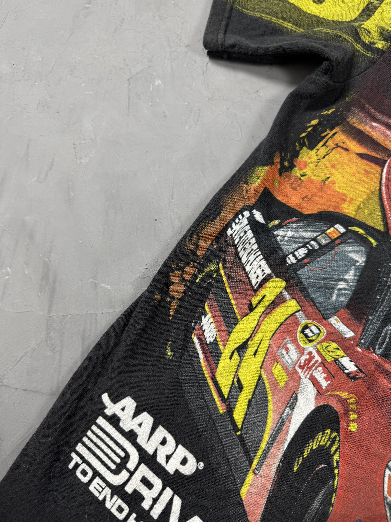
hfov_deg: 56.8
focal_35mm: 24
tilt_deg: -73.2
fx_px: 361
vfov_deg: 71.6
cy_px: 261
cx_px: 196
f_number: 1.78
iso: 125
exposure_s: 1/60
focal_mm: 6.76
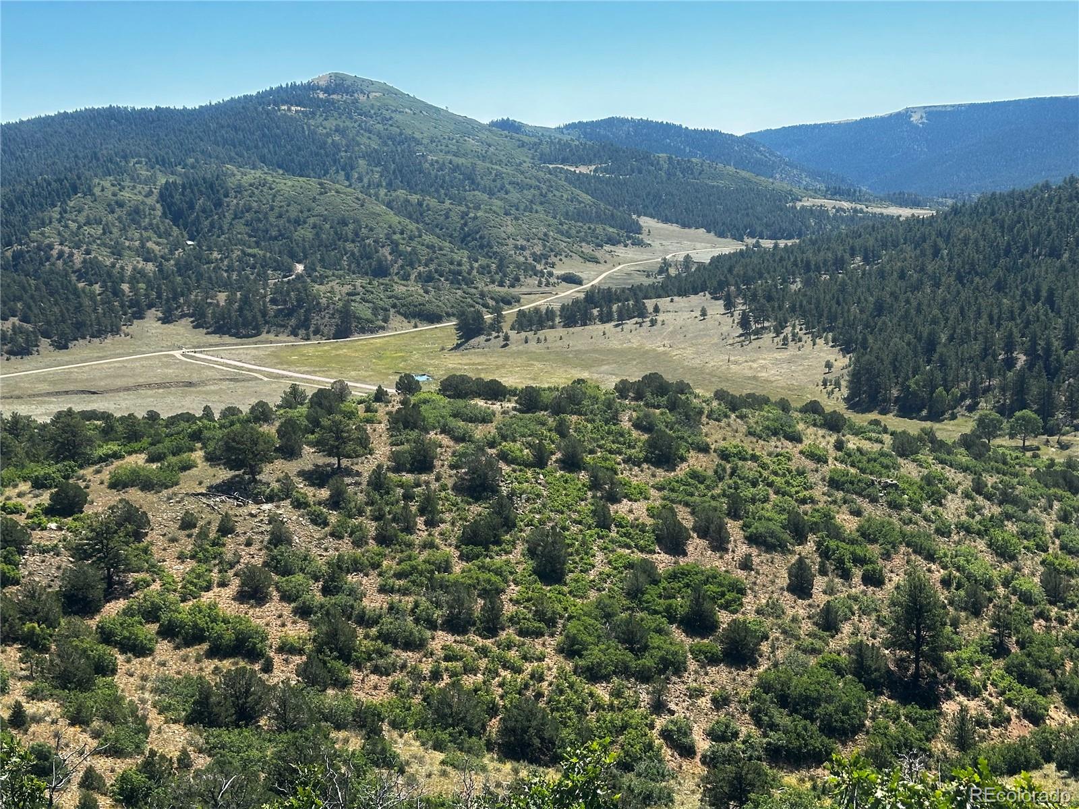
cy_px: 404
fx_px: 1496
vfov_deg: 30.3
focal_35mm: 48
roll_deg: +1.3
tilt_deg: -8.4
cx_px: 540
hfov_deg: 39.7
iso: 64
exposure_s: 1/1783
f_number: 1.78
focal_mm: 6.86
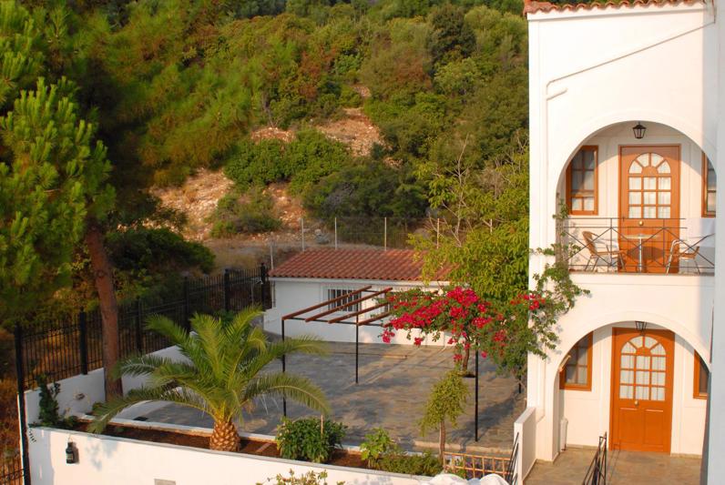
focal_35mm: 42
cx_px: 362
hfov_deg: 46.3
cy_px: 242
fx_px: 847
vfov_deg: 32.0
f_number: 8
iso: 400
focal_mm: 28
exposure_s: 1/320
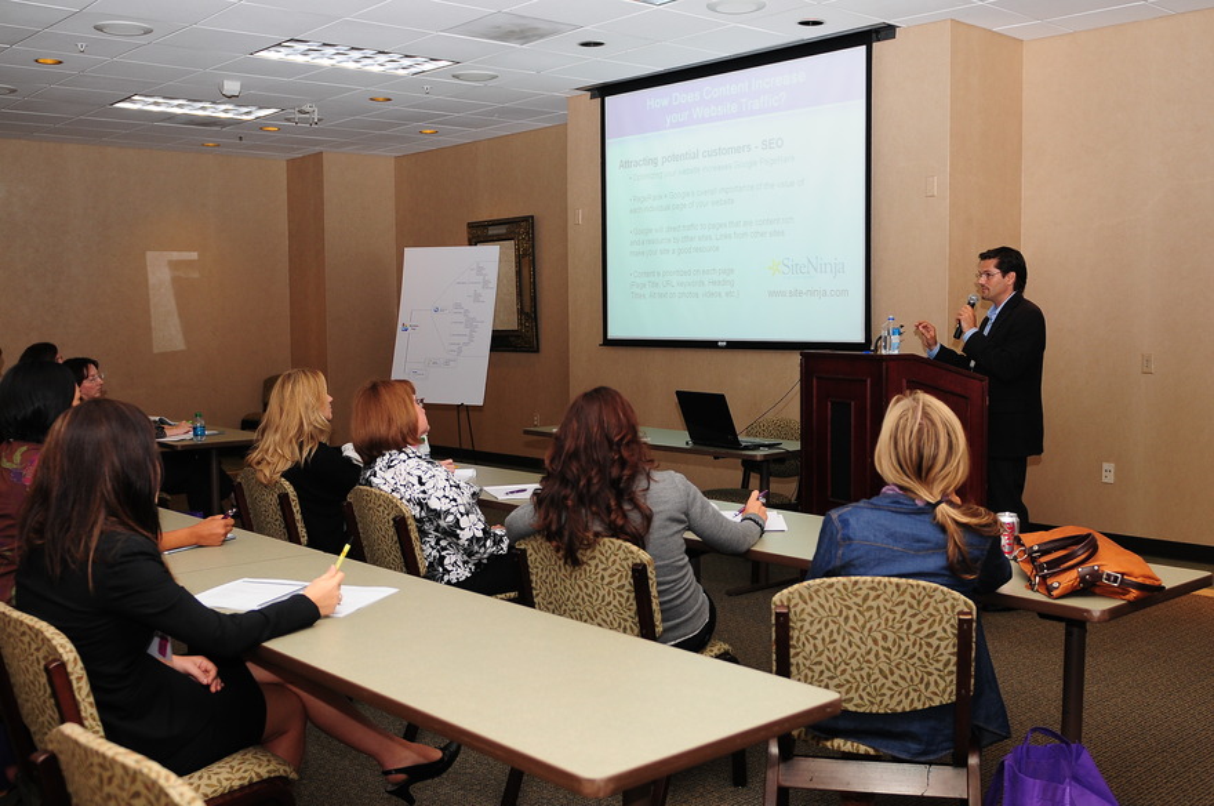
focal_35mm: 36
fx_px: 1212
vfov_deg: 36.8
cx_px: 607
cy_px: 403
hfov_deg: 53.2
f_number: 2.8
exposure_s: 1/160
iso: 320
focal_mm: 24
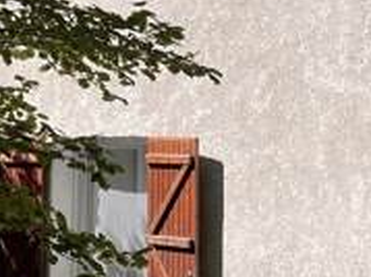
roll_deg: -0.3
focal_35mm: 116
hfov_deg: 16.9
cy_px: 58
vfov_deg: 12.7
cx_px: 294
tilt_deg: +3.5
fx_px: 1242
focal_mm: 5.1
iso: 50
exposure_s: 1/2024
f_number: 1.6
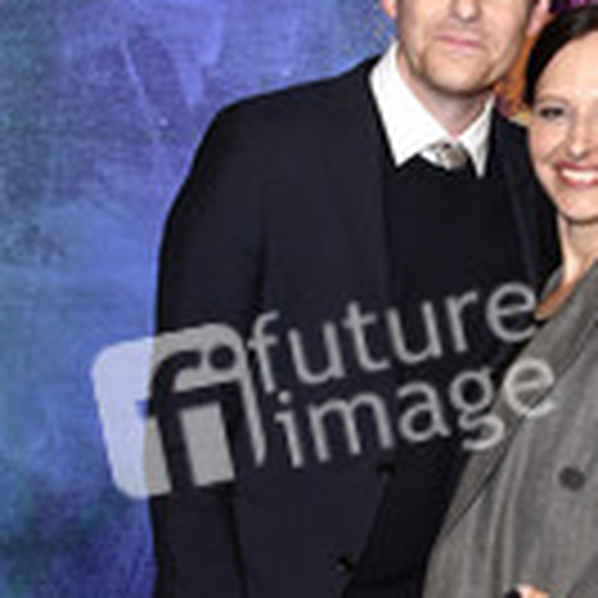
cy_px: 616
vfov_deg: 20.4
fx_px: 1603
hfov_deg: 21.0
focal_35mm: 82
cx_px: 454
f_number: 5
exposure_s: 1/250
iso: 1250
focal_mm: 32
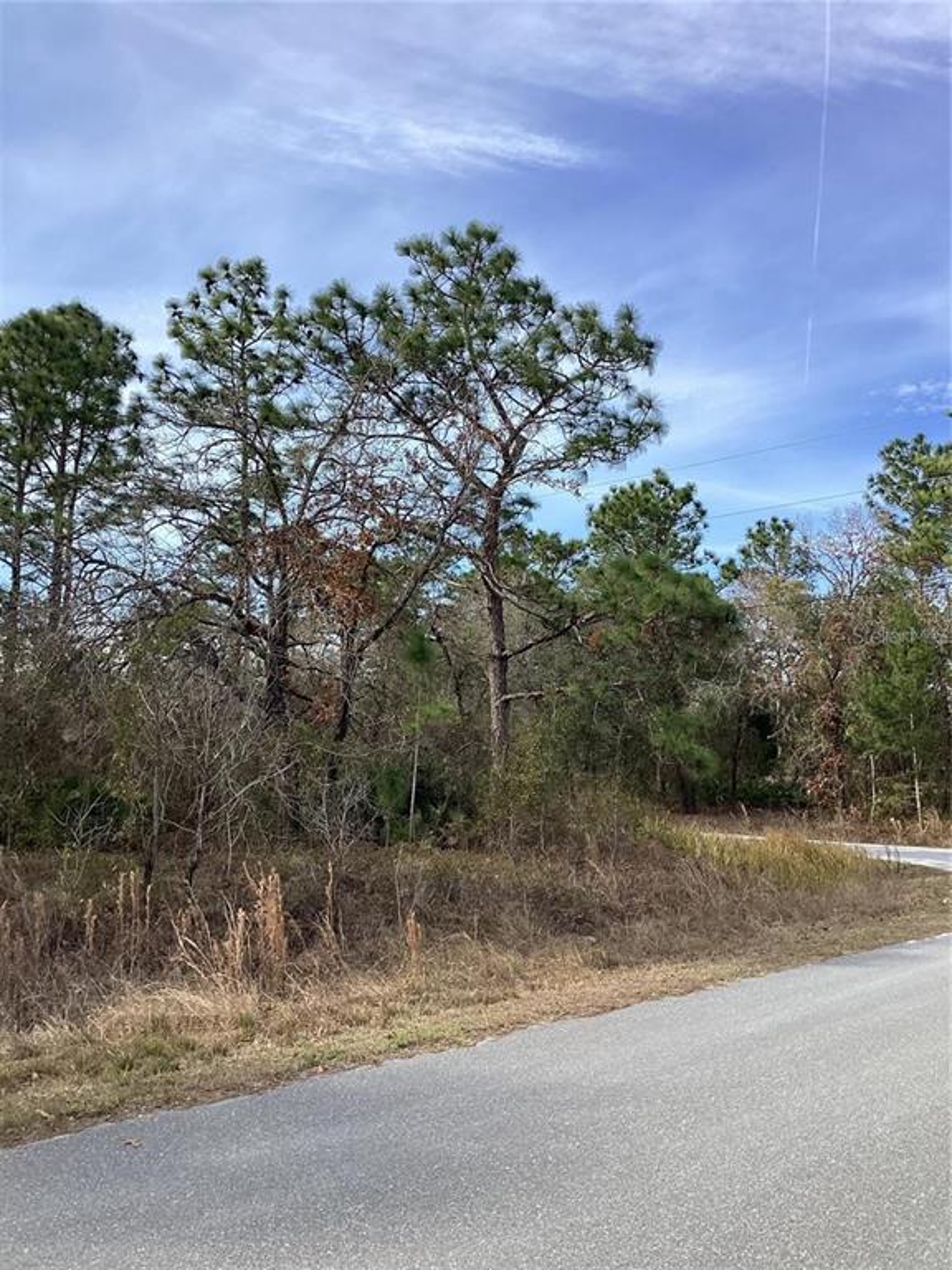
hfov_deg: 45.4
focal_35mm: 31
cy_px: 635
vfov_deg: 58.4
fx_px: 1137
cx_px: 476
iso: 25
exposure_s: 1/776
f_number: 2.4
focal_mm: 3.3
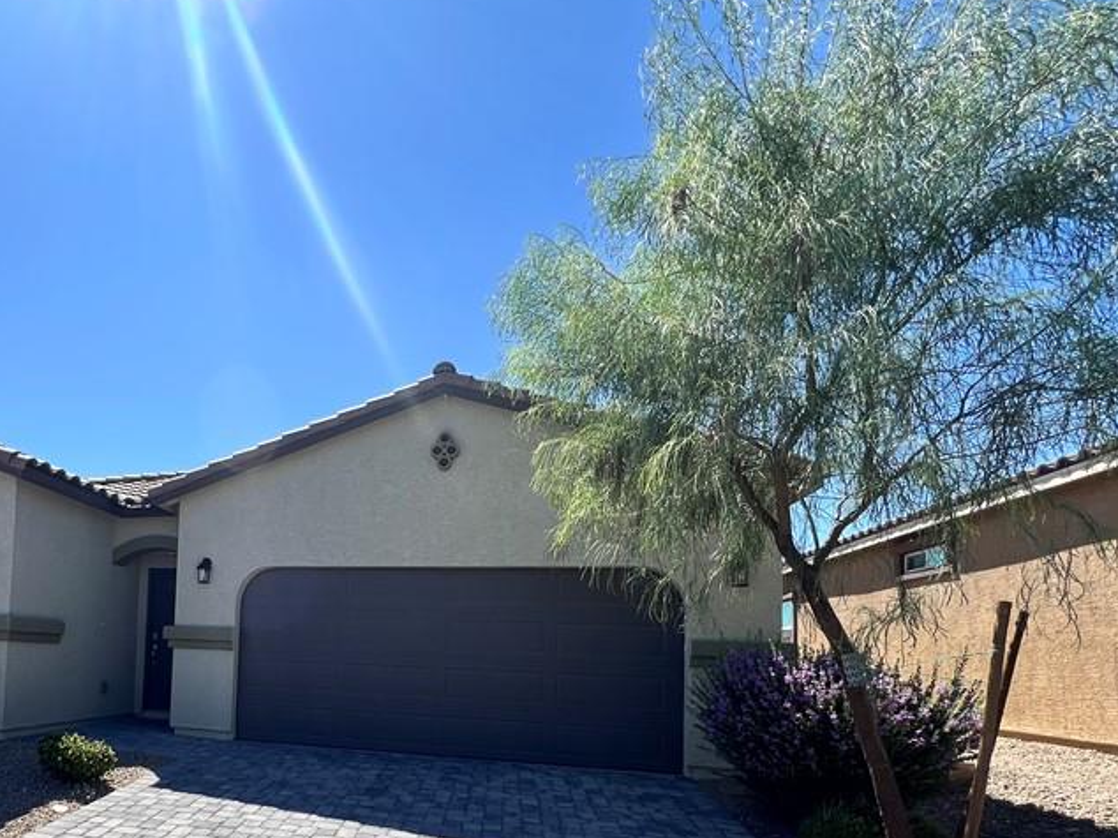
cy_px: 623
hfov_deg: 73.3
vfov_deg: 60.2
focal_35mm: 21
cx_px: 275
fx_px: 678
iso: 32
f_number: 1.8
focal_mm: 1.57
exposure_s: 1/1085
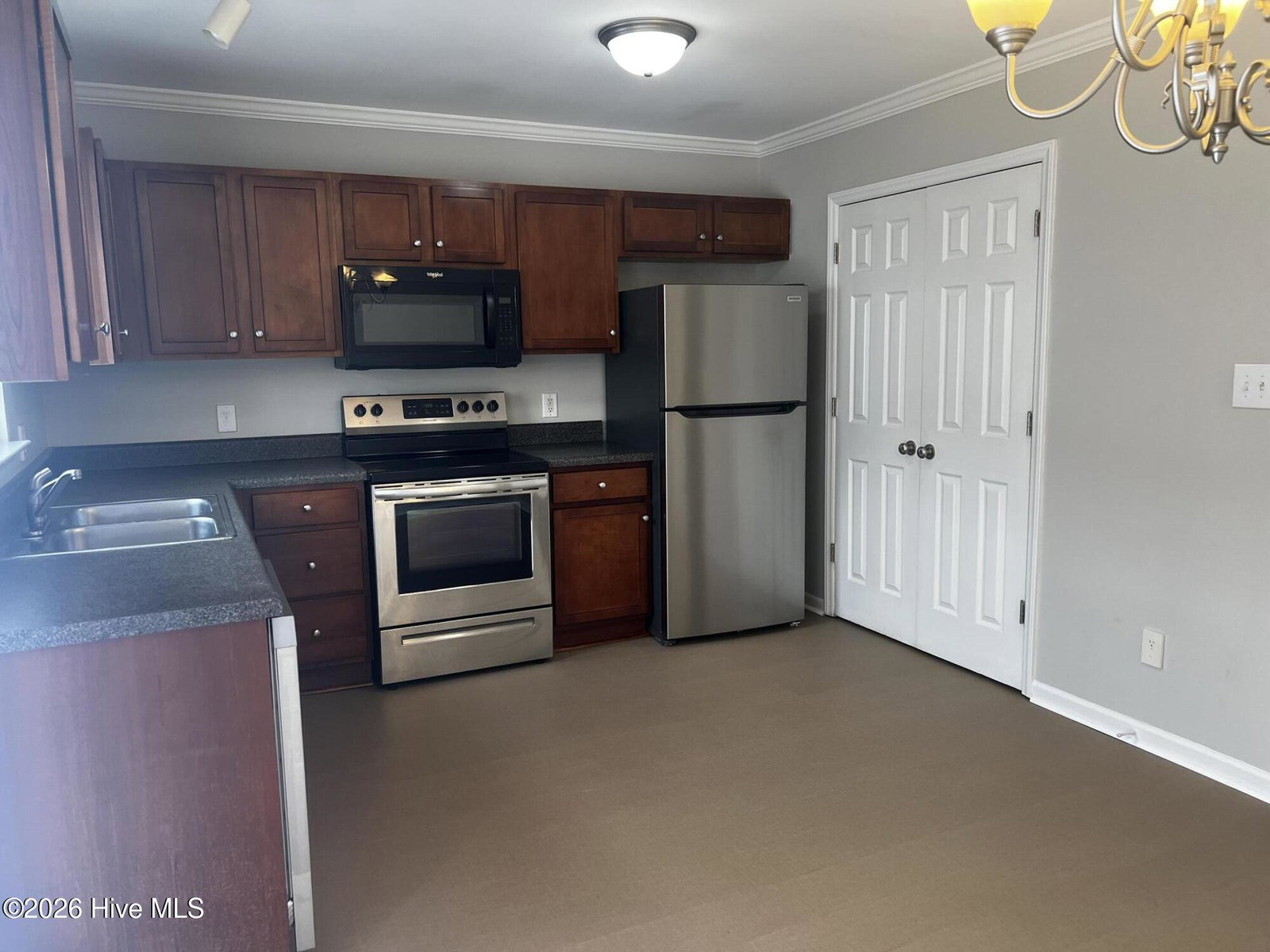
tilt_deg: -8.2
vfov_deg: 53.1
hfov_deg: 67.3
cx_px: 635
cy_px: 476
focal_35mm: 26
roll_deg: +1.1
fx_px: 954
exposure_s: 1/120
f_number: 1.5
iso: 64
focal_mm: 5.7
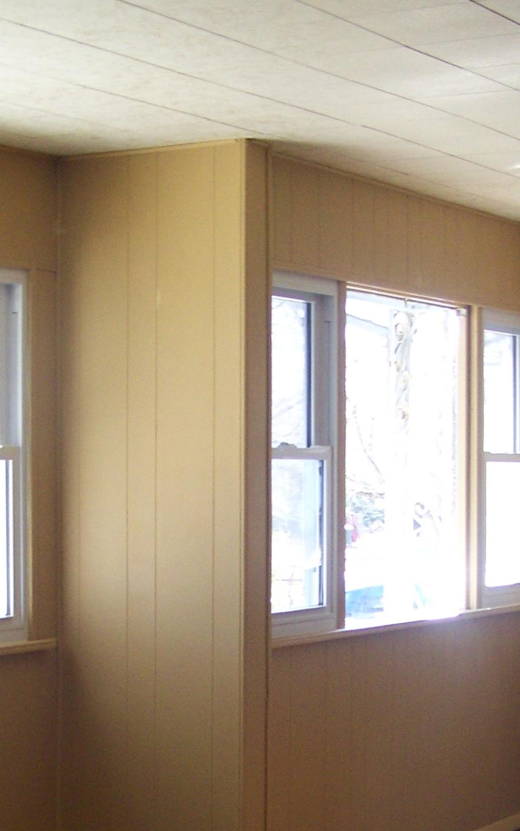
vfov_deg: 24.7
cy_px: 620
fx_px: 1882
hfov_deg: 15.7
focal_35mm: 83
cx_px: 230
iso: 125
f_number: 2.8
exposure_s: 1/30
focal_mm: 5.85
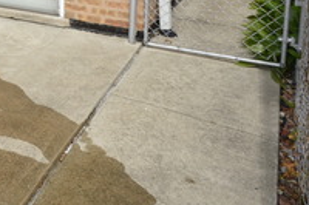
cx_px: -91
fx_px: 412
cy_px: -57
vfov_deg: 24.6
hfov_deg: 31.7
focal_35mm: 48
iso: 100
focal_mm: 10
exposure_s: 1/200
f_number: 9
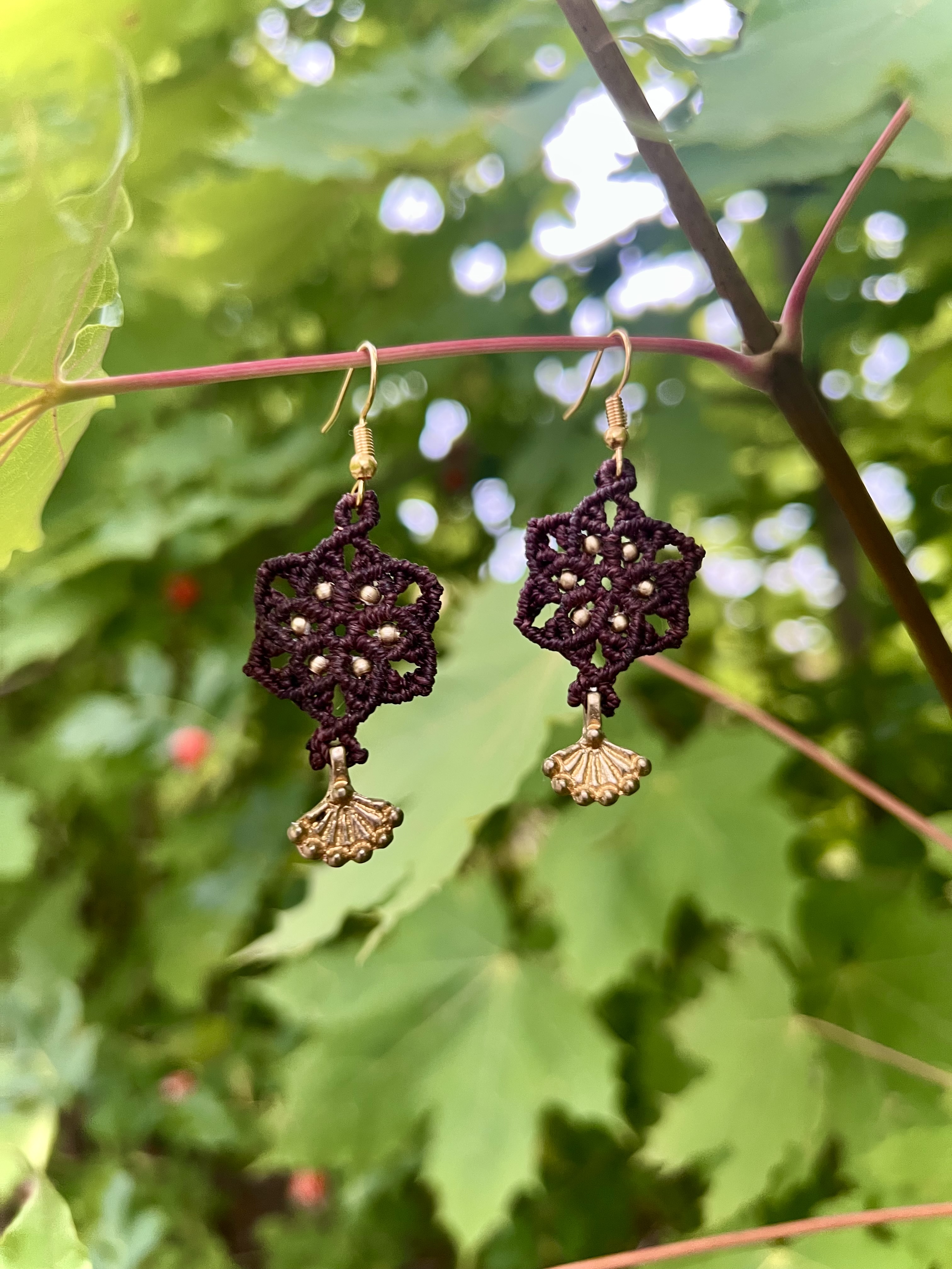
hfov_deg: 53.1
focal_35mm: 26
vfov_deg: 67.3
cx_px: 476
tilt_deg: +5.4
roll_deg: -2.5
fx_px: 953
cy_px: 634
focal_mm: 5.7
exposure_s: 1/95
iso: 125
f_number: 1.5
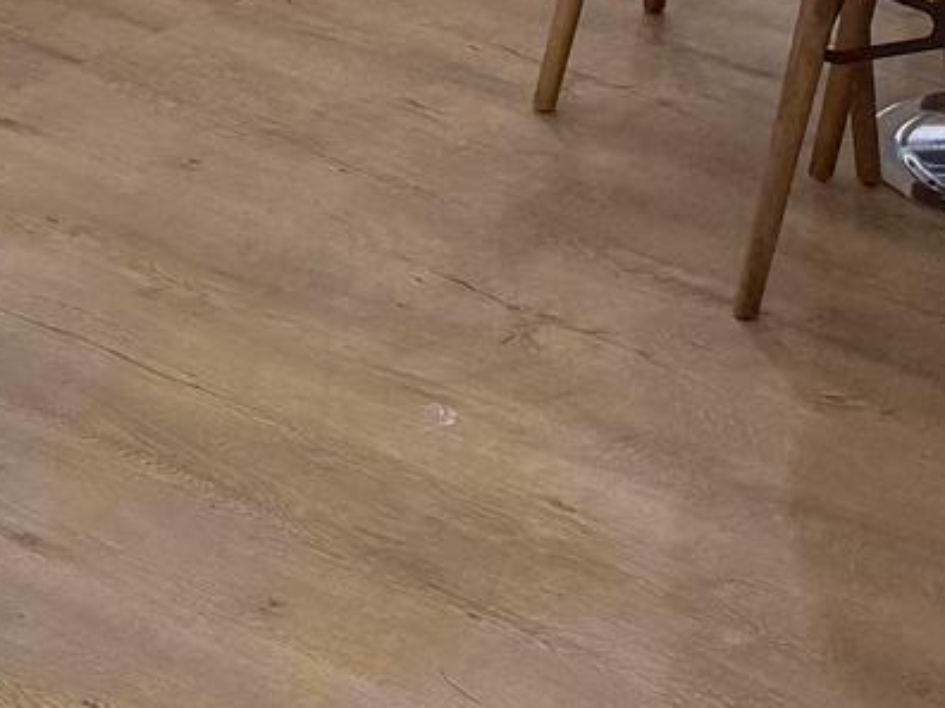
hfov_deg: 15.4
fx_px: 3440
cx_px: 79
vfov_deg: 10.3
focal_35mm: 126
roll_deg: -1.6
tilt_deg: -4.7
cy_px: -959
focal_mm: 6.76
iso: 100
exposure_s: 1/368
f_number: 1.78
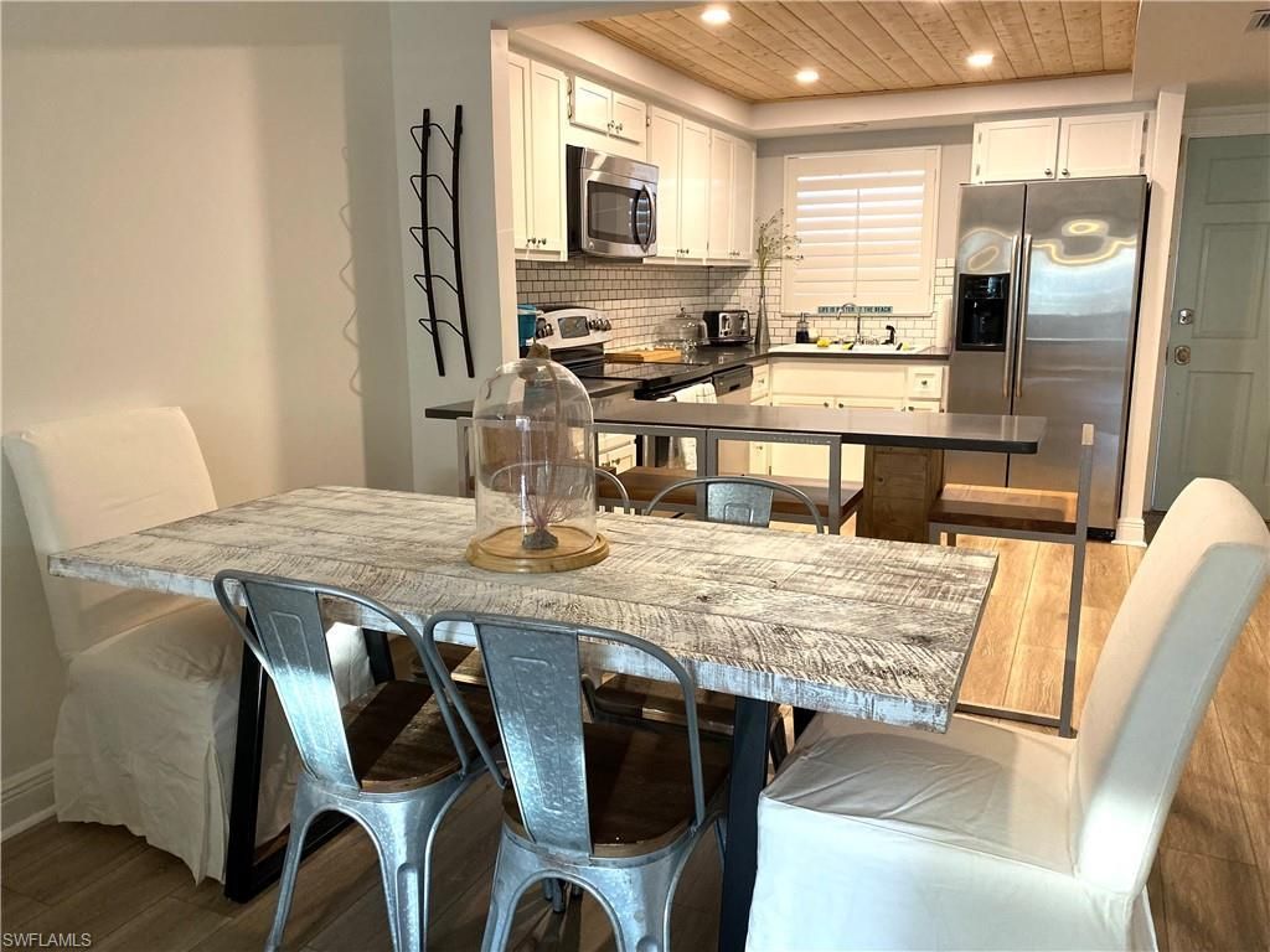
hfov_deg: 67.3
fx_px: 954
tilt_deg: -11.3
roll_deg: +0.2
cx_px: 635
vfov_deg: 53.1
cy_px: 476
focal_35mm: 26
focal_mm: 4.25
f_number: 1.8
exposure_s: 1/60
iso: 200
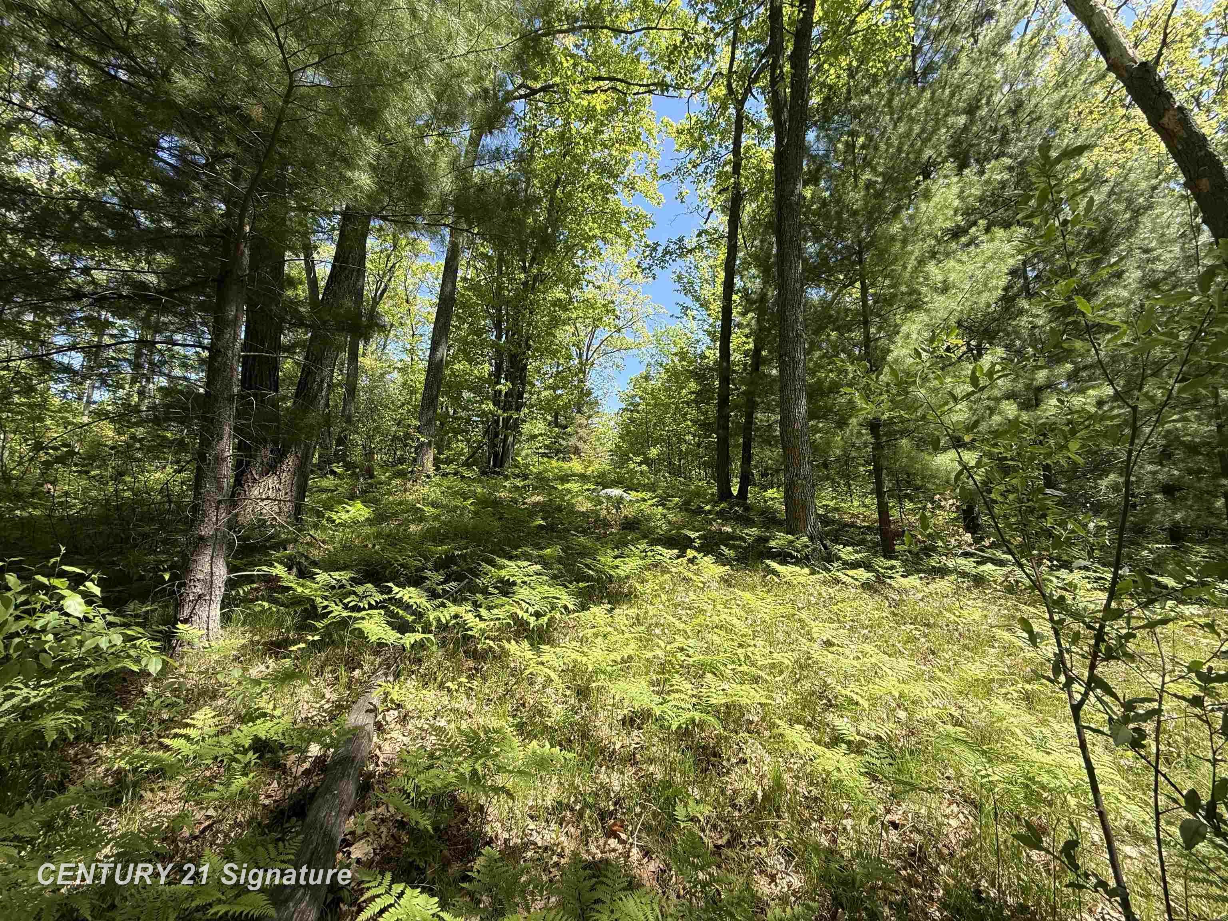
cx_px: 614
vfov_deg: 85.7
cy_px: 460
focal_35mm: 14
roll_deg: -0.9
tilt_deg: +8.4
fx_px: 497
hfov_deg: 102.1
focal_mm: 2.22
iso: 50
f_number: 2.2
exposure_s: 1/545
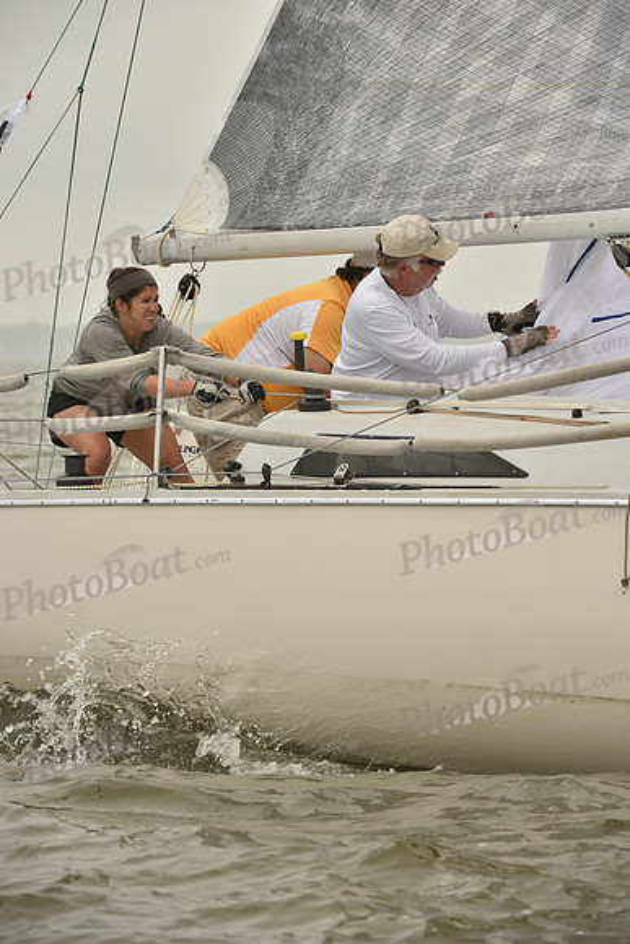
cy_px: 472
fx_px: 6296
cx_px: 315
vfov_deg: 8.6
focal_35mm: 240
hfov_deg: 5.7
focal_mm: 240
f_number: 9
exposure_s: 1/800
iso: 400
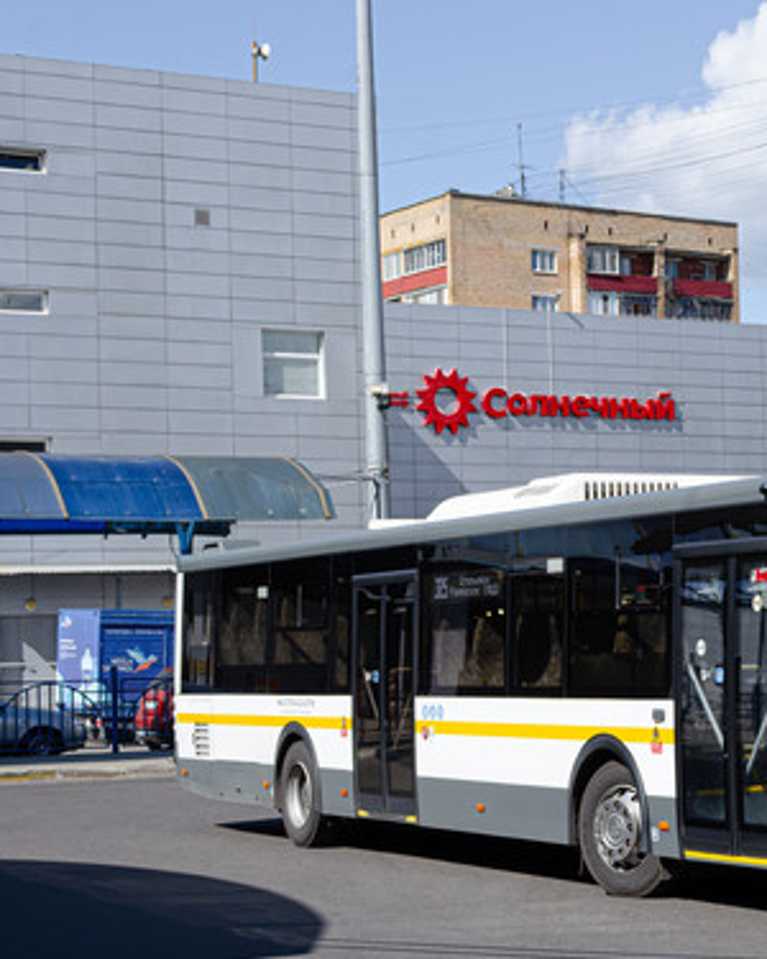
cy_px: 540
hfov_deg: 17.8
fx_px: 2384
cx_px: 793
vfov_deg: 22.7
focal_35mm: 84
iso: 500
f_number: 11
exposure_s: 1/800
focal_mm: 35
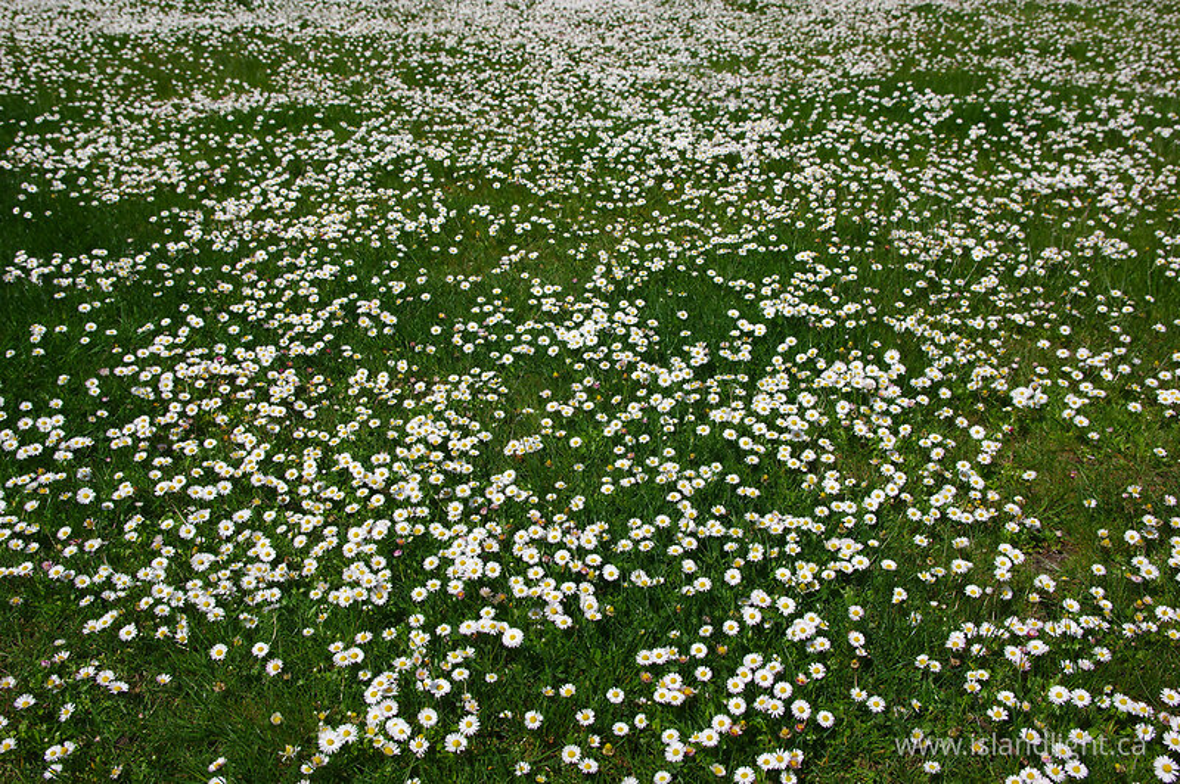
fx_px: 1114
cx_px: 590
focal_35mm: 34
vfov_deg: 38.8
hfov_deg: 55.8
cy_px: 392
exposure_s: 1/500
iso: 100
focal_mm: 23
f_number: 7.1
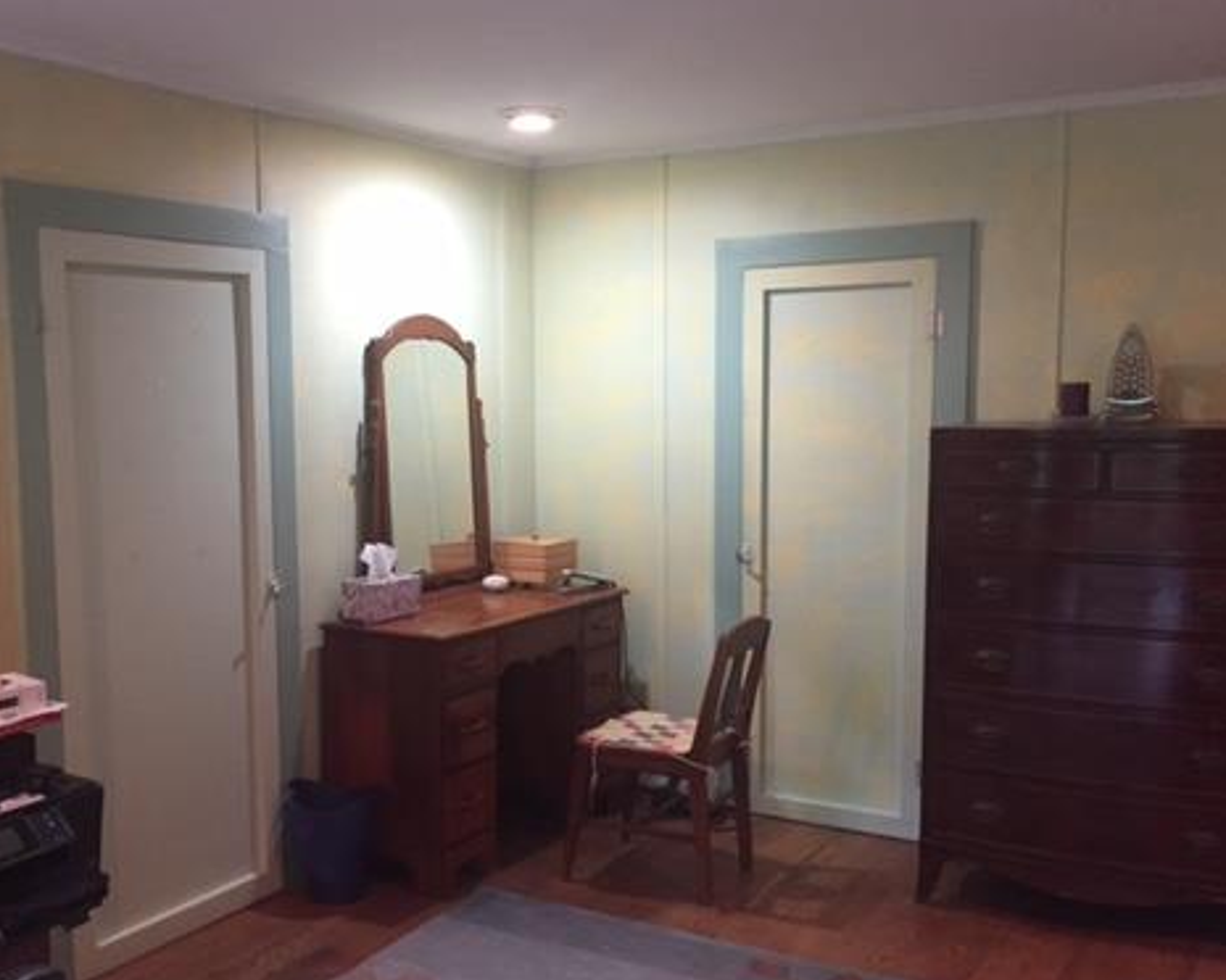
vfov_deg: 38.1
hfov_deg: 46.3
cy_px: 566
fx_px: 1415
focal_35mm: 39
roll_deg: -0.2
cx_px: 440
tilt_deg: -6.5
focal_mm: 4.15
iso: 250
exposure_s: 1/17
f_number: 2.2
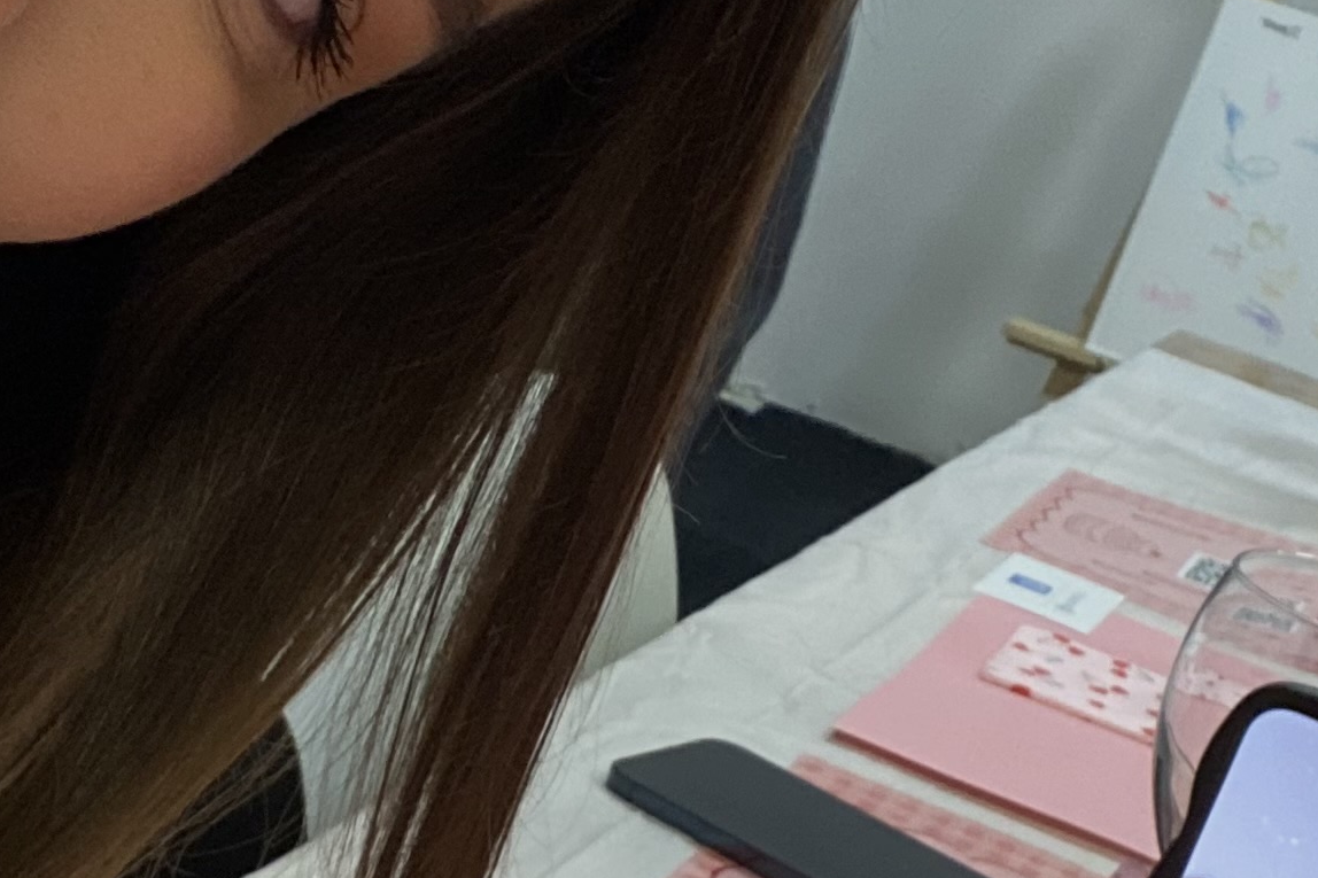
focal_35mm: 84
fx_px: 3075
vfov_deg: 16.2
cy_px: 605
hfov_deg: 24.2
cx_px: 526
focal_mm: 2.71
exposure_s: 1/60
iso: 250
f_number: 2.2
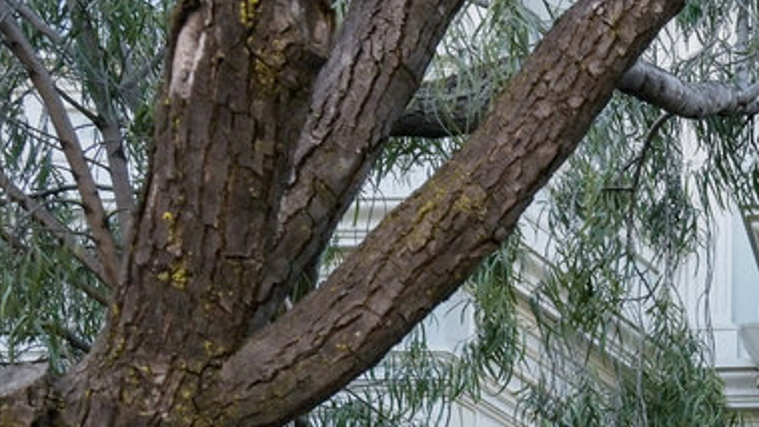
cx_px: 1079
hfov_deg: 18.1
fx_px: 2166
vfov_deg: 10.8
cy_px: 650
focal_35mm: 108
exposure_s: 1/400
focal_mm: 32.5
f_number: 8
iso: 400
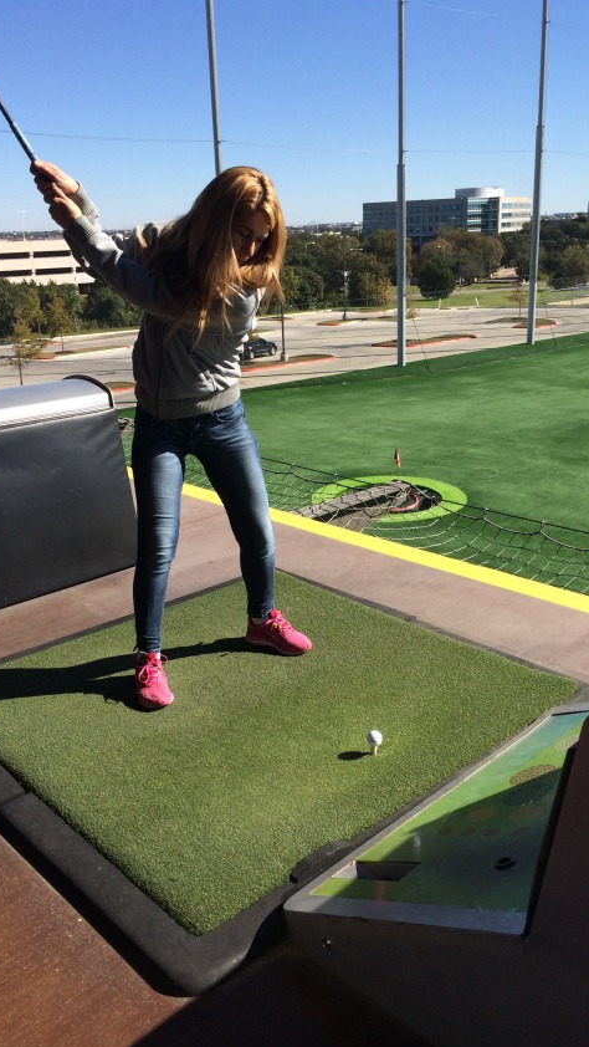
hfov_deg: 36.7
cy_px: 520
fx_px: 888
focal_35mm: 32
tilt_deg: -19.0
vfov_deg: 61.0
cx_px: 302
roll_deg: +2.4
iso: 32
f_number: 2.2
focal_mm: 4.15
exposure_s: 1/1953
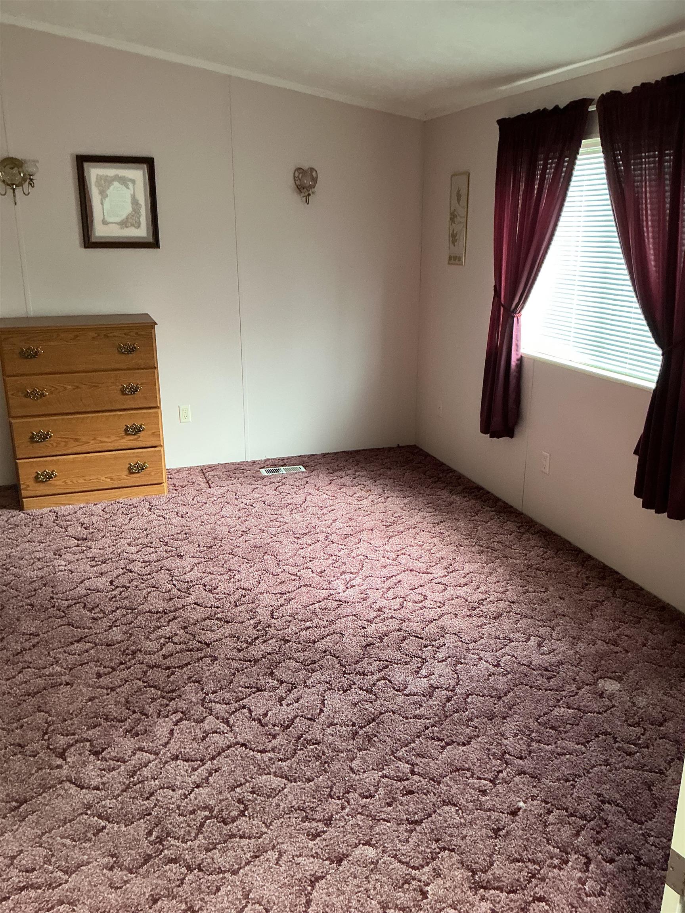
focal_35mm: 29
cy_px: 456
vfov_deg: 61.7
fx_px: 765
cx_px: 342
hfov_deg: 48.2
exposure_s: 1/60
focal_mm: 3
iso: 160
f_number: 1.8
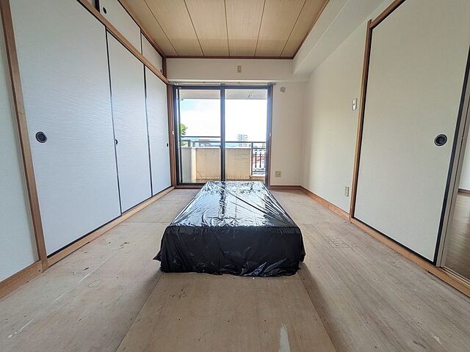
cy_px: 176
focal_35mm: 14
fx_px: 190
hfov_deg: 102.1
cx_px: 235
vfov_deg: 85.7
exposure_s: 1/250
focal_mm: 1.83
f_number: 2.2
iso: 50
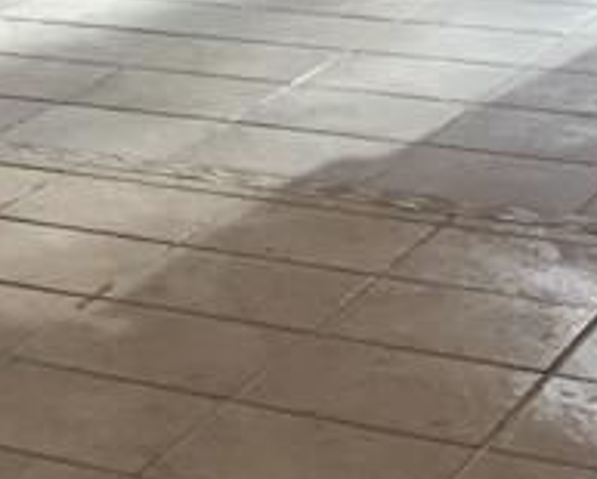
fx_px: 2654
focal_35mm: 150
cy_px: -198
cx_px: -501
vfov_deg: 10.1
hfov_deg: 11.8
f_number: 2.2
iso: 32
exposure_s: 1/30
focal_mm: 4.15
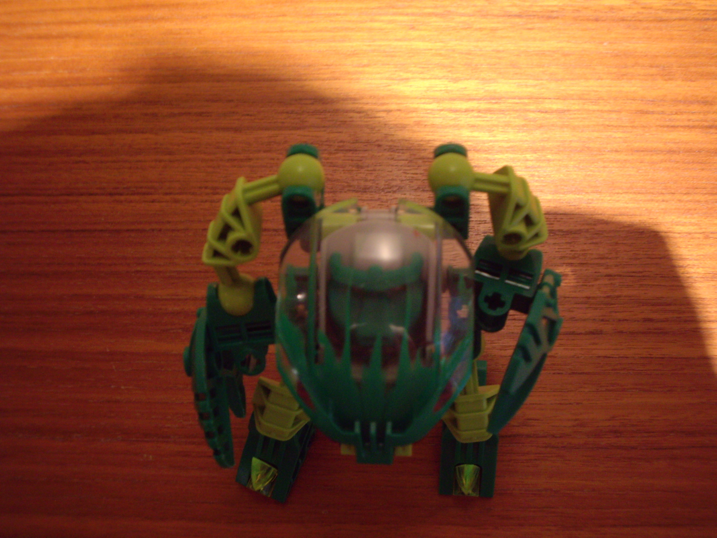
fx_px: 974
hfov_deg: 40.4
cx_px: 358
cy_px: 269
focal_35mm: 47
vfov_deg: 30.9
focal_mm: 7.6
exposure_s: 1/13
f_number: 3
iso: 200
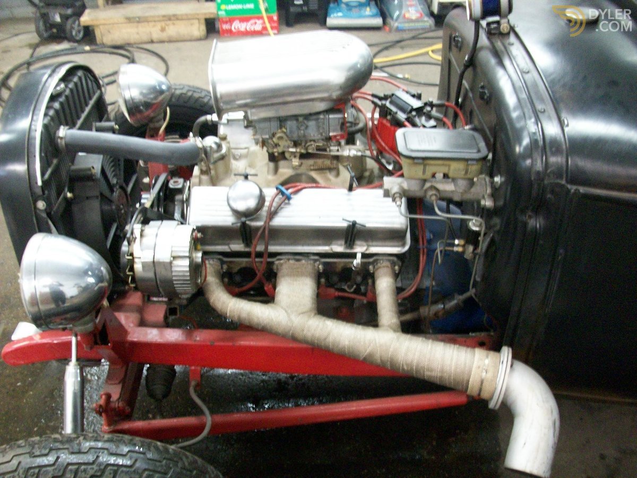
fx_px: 626
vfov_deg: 41.8
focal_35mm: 34
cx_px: 318
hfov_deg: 54.0
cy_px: 239
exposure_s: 1/5.66
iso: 190
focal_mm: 5.7
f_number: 2.8
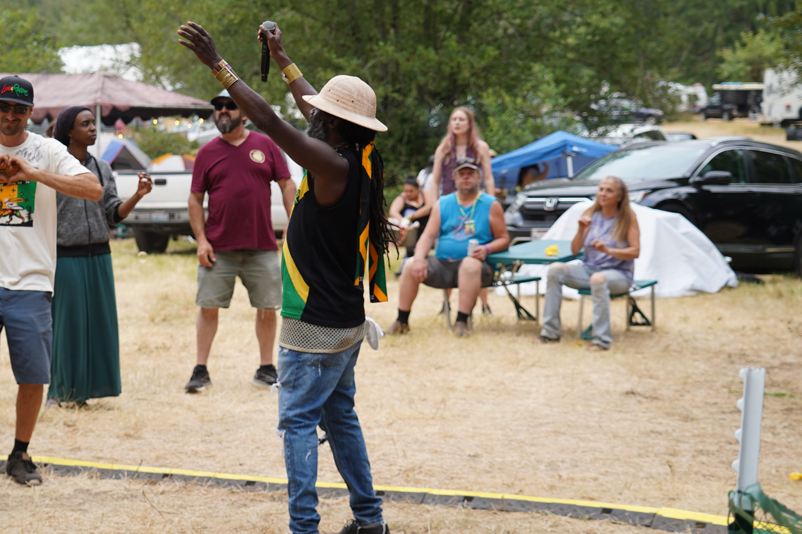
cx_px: 283
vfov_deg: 13.4
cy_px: 229
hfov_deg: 20.0
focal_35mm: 102
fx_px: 2272
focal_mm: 59
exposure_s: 1/160
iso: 160
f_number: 4
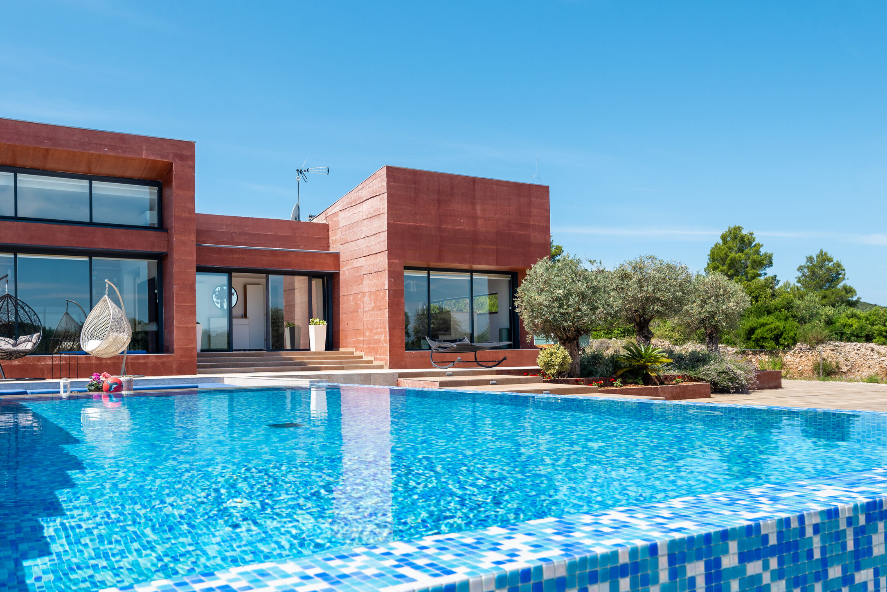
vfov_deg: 42.2
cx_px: 386
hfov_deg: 60.1
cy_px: 340
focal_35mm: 31
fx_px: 764
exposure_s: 1/640
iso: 100
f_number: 7.1
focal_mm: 24
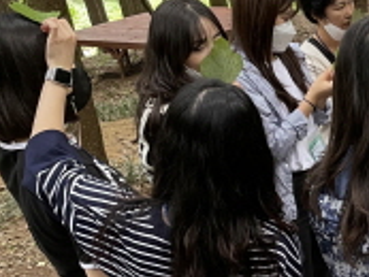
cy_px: 216
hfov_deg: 23.4
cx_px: 463
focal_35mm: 75
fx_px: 800
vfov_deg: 19.5
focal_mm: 4.2
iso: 160
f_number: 1.6
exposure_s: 1/60
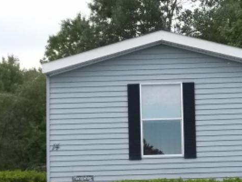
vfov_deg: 11.8
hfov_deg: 15.6
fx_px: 882
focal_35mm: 126
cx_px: 167
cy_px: 123
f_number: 4.9
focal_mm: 10.3
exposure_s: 1/250
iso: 400
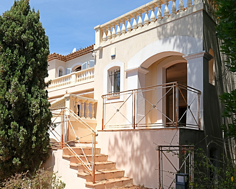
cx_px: 96
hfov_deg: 58.3
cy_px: 124
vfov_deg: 47.8
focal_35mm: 30
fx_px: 210
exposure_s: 1/550
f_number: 5.6
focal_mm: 11.5
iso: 160
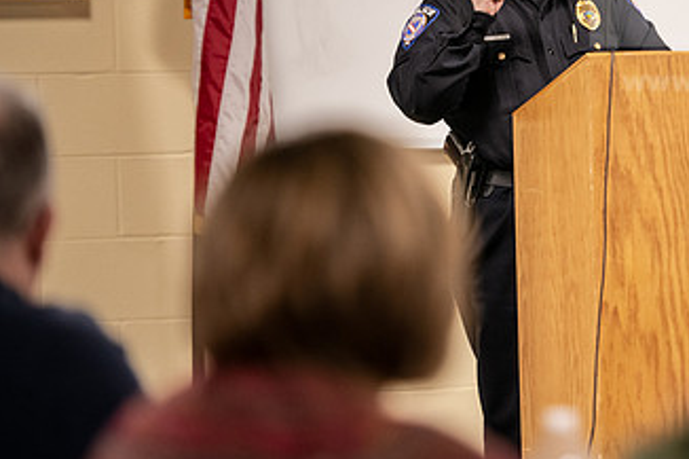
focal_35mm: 249
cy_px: 126
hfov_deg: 8.3
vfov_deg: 5.5
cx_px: 526
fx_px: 4763
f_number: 2.8
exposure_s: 1/200
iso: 2000
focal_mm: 140
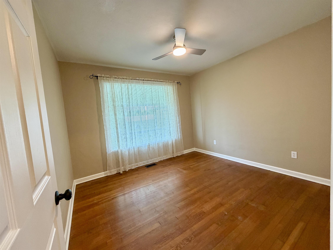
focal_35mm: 14
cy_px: 125
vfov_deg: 85.7
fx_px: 135
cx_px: 166
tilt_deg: -4.1
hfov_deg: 102.1
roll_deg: +4.5
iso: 320
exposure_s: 1/60
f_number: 2.2
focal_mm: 2.22
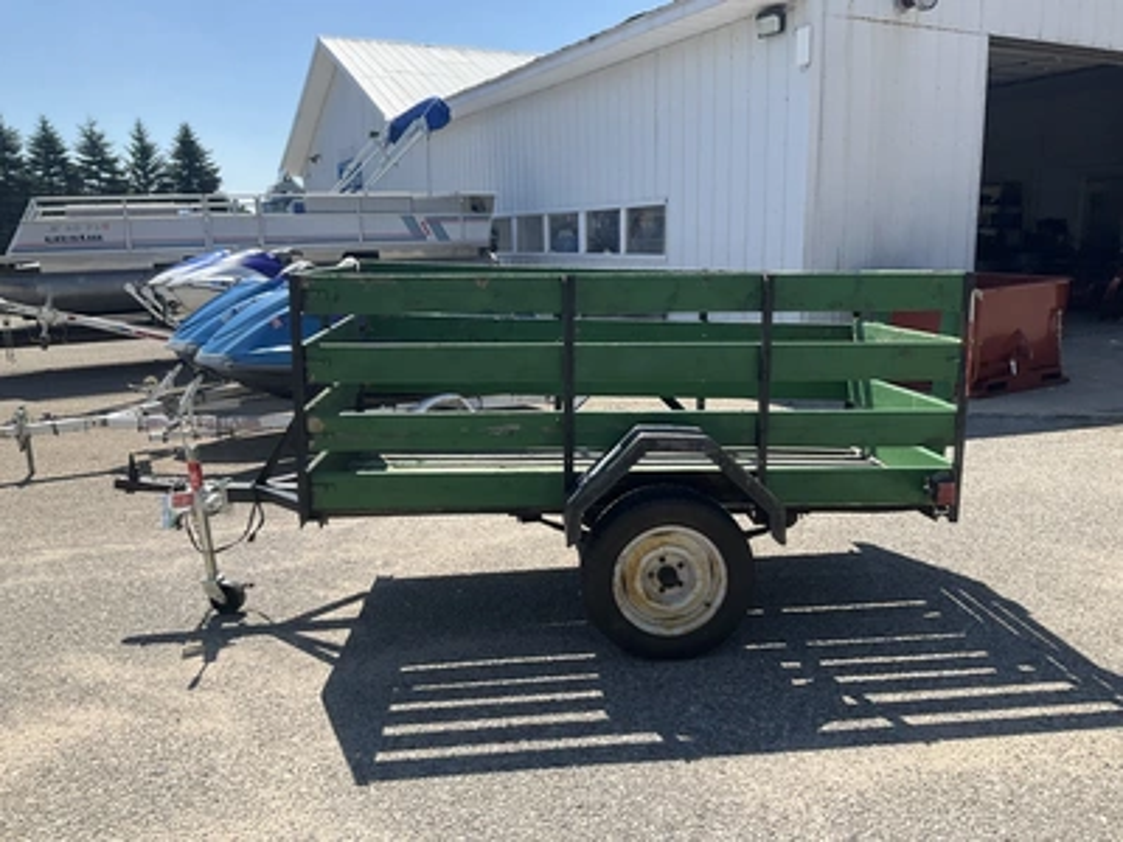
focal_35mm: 29
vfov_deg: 48.2
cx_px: 562
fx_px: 941
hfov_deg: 61.7
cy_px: 421
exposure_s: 1/1412
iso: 25
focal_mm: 3
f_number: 1.8
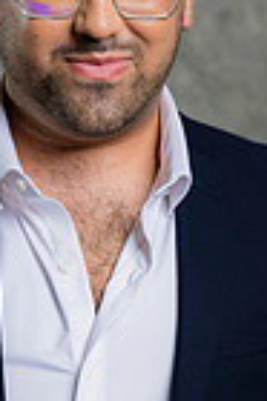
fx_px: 3056
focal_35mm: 274
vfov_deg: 7.5
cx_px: 75
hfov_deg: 5.0
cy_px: 364
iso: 125
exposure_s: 1/200
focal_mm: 85
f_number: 5
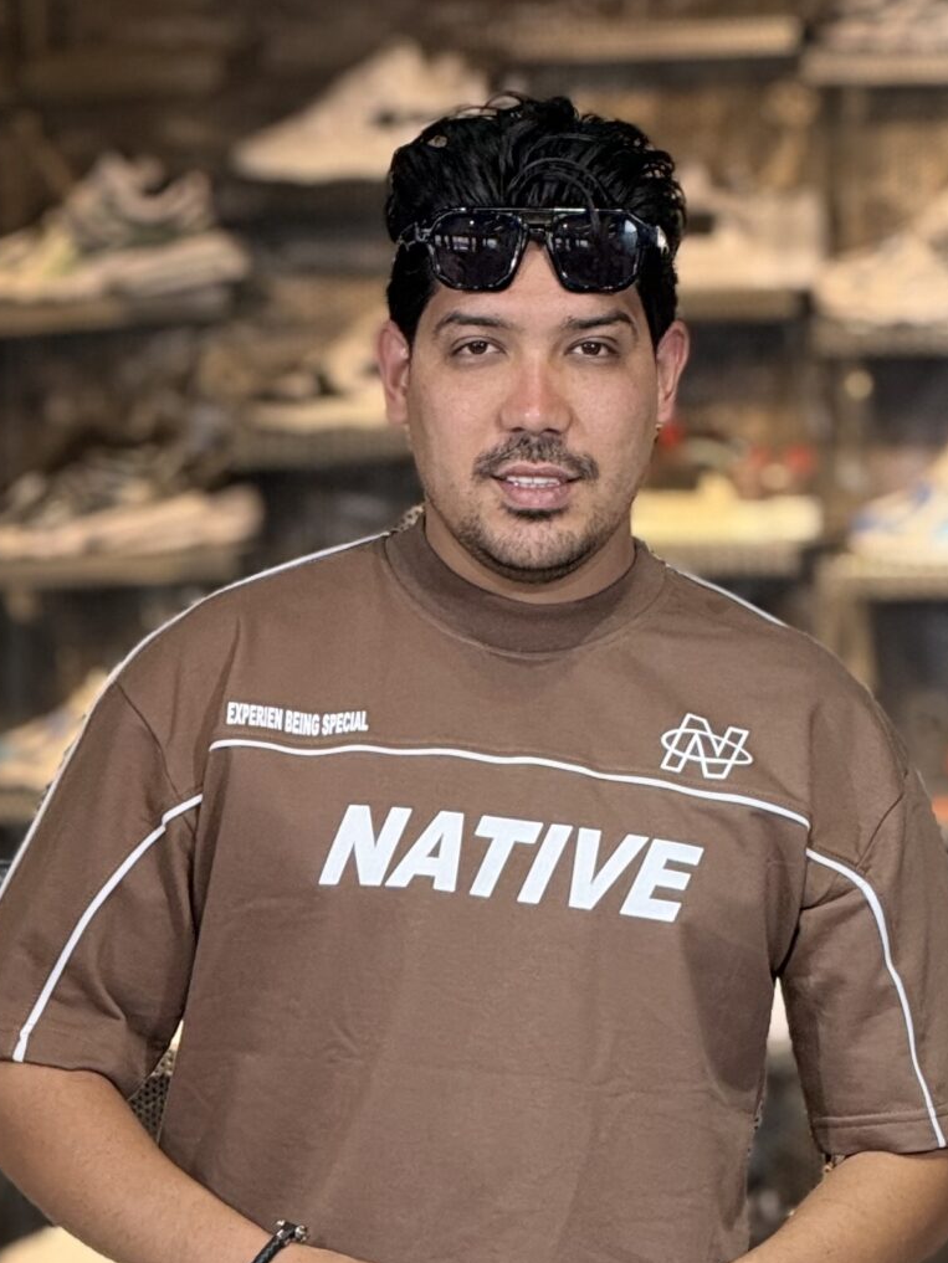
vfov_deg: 6.5
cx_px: 440
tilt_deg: -4.6
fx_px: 11025
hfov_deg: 4.9
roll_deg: +0.1
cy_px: 1467
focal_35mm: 302
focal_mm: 15.66
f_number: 2.8
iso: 160
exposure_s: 1/100
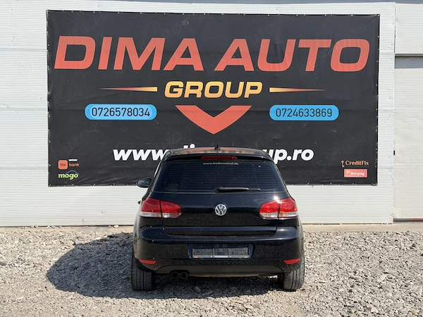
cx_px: 212
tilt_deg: -1.1
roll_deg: +0.5
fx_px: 587
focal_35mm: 48
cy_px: 158
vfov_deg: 30.3
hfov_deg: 39.7
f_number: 1.78
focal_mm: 6.76
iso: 80
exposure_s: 1/4878
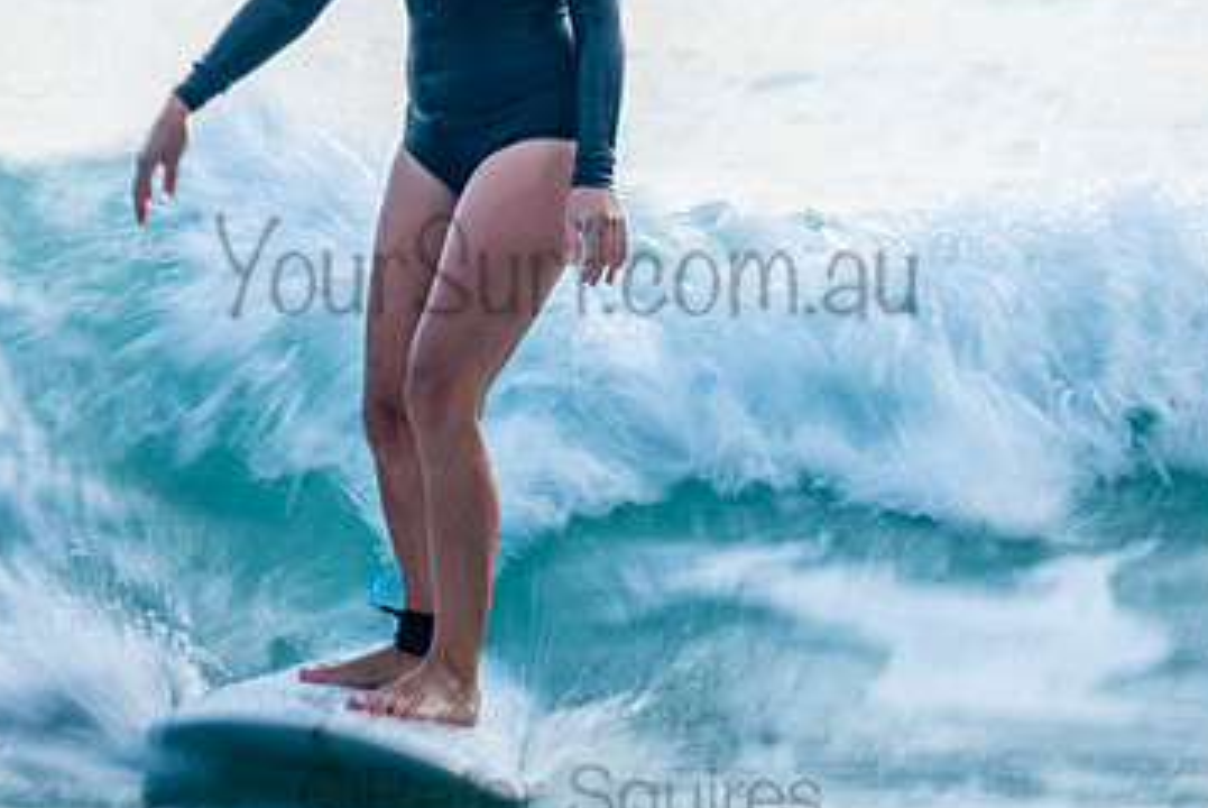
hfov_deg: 2.5
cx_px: 356
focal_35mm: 818
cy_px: 310
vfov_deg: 1.7
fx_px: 27470
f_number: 16
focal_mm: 410
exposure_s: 1/20
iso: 31
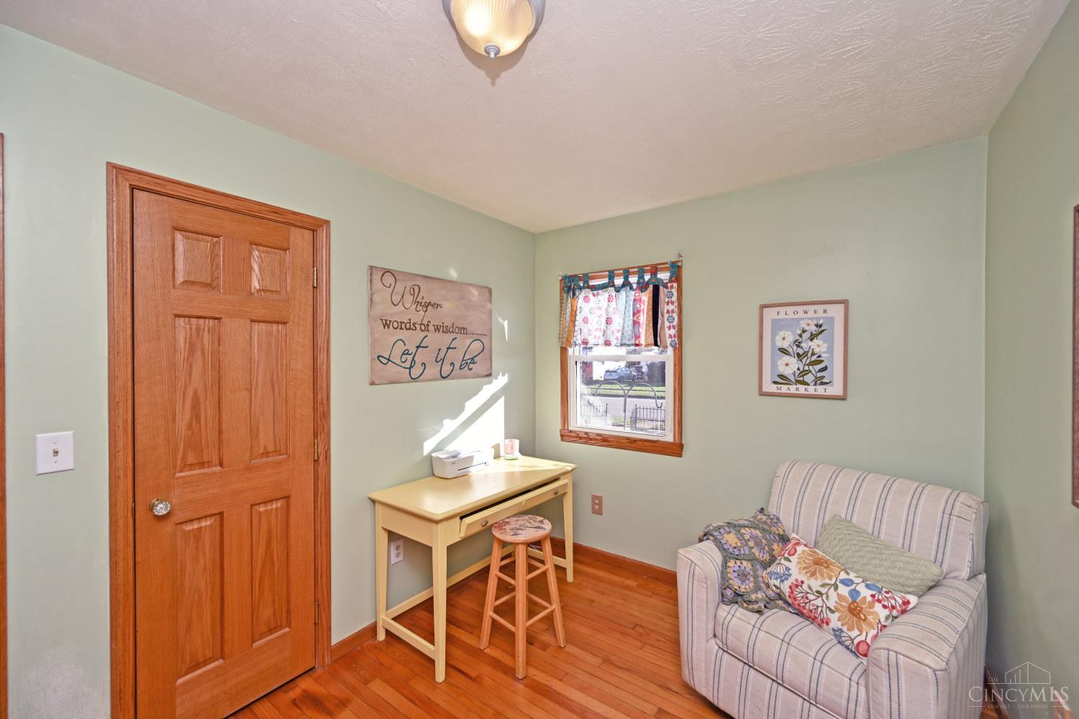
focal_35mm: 14
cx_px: 540
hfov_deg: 104.3
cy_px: 360
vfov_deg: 81.2
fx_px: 420
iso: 100
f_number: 6.3
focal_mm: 14
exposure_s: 1/160
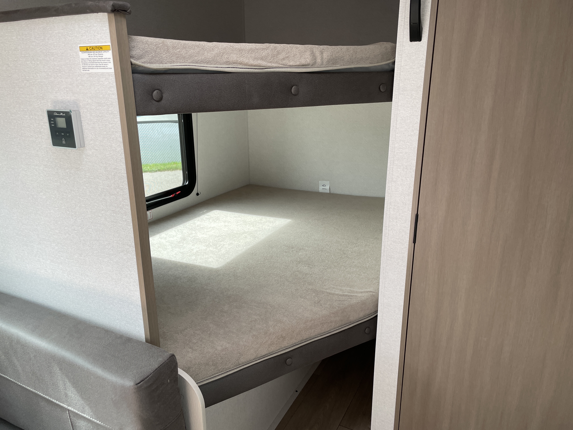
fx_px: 430
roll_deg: -0.3
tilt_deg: -16.5
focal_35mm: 26
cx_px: 286
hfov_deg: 67.3
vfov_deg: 53.1
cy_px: 215
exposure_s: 1/121
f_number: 1.6
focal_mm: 4.2
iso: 64
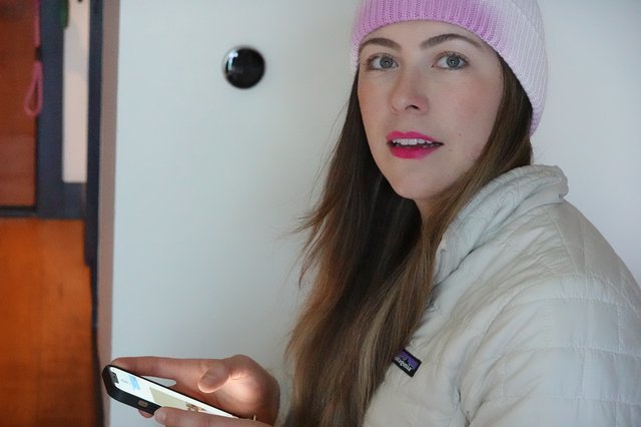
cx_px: 320
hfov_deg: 24.5
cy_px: 214
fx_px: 1477
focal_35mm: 83
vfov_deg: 16.4
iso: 6400
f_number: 4
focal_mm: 30.26
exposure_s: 1/250
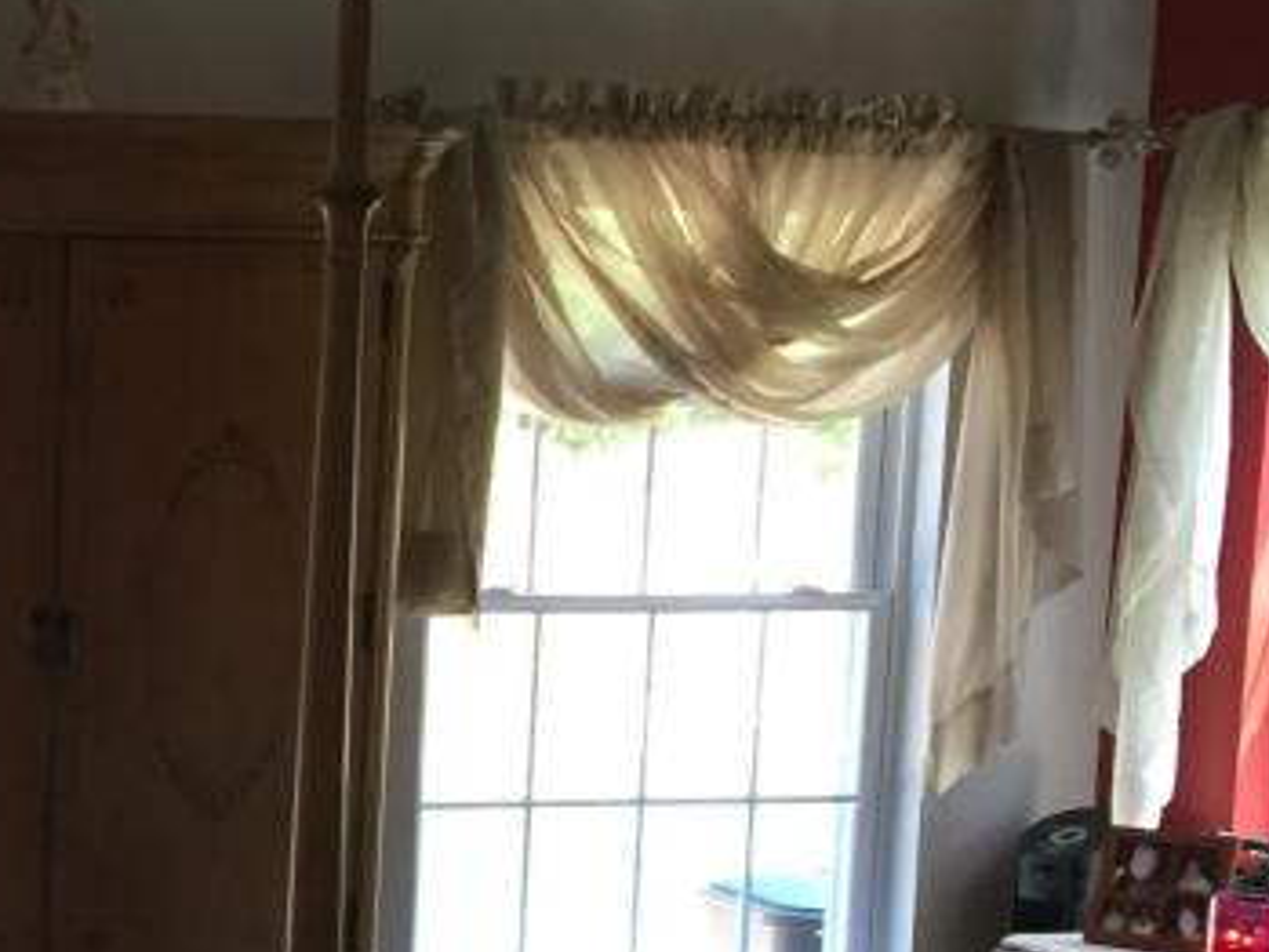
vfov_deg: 17.1
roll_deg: -1.8
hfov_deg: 21.1
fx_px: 3117
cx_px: -342
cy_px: 908
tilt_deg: -7.9
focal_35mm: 85
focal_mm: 4.15
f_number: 2.2
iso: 40
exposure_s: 1/30
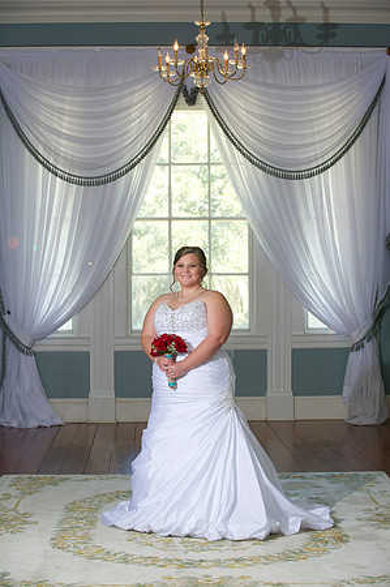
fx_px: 1303
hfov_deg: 17.0
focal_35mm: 80
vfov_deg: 25.4
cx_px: 195
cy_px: 294
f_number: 5
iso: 400
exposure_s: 1/80
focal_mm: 80
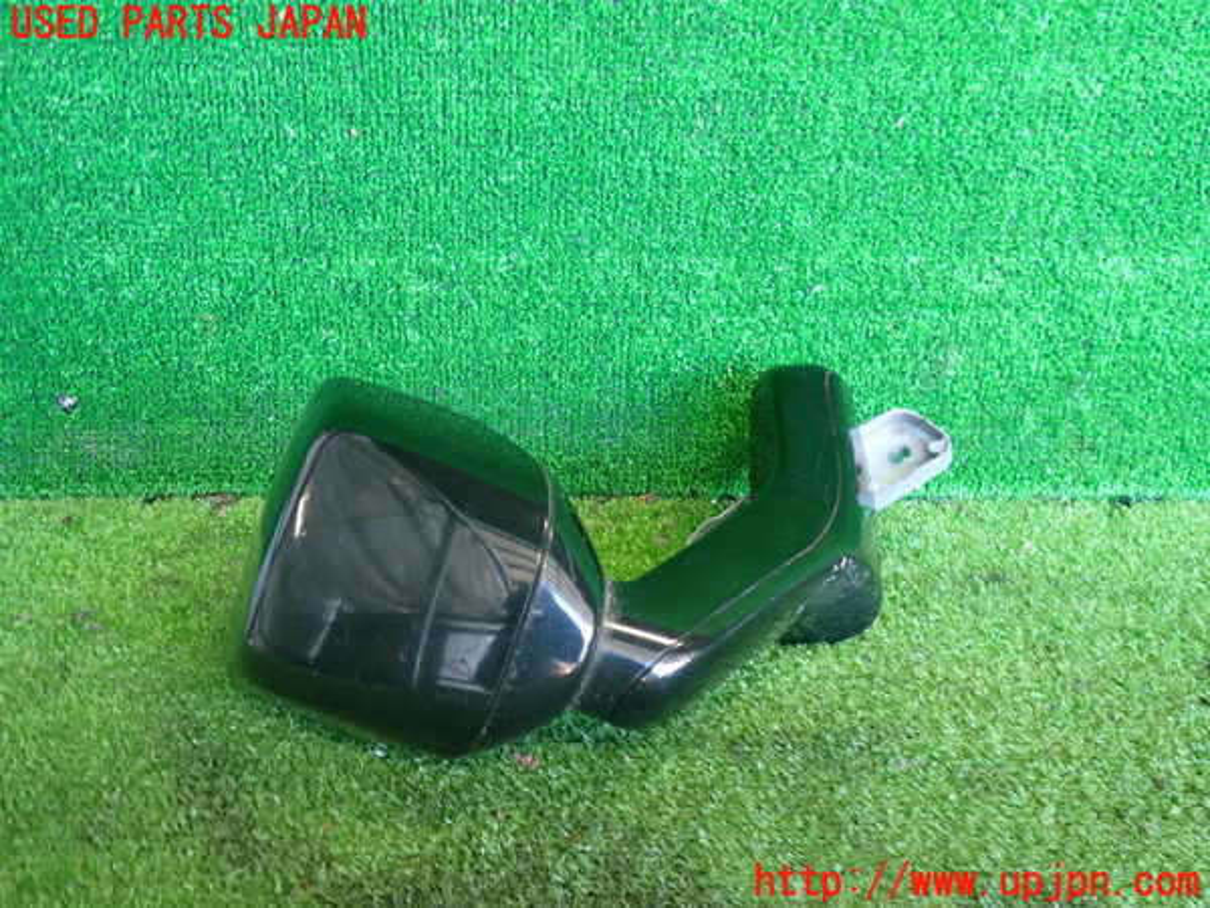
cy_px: 454
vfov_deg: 46.8
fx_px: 1049
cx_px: 605
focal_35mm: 30
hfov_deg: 60.0
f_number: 2.3
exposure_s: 1/30
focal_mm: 5.4
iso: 250
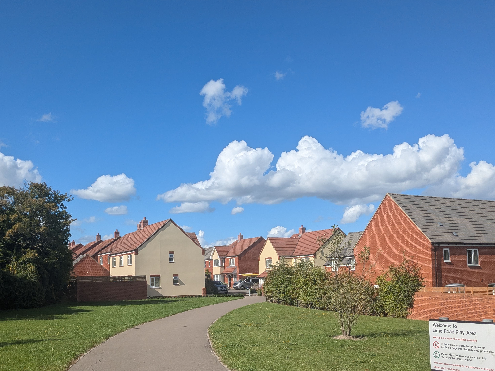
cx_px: 223
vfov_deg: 38.3
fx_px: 529
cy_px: 245
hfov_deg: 50.1
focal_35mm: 37
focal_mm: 4.38
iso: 58
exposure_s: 1/5848
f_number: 1.73
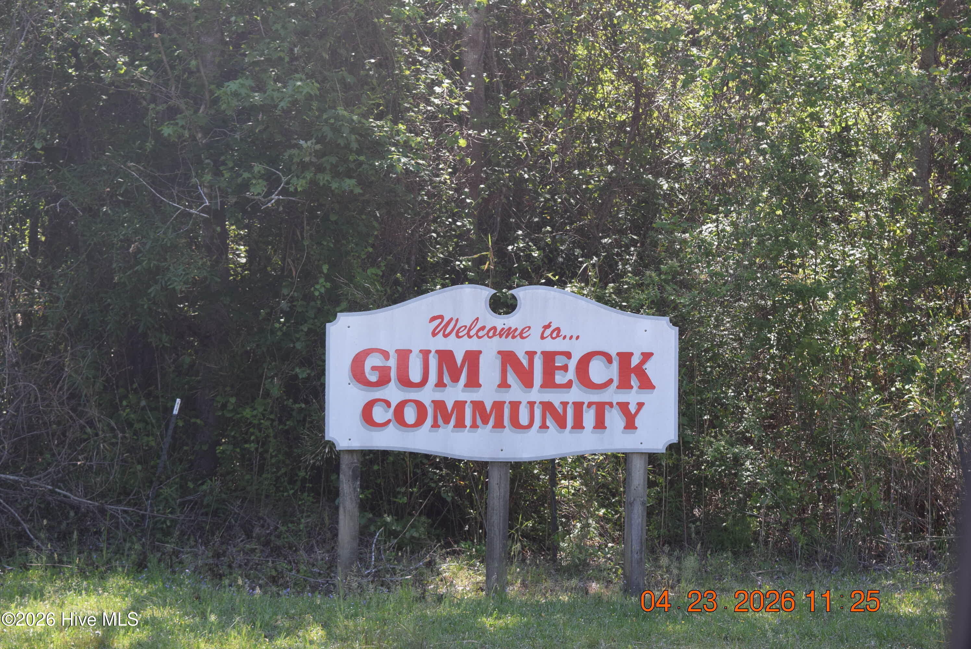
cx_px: 486
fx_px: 2227
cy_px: 324
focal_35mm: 82
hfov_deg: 24.6
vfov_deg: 16.6
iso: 400
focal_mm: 55
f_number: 8
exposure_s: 1/250
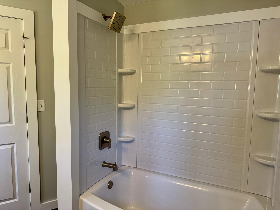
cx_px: 140
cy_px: 105
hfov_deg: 71.6
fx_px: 194
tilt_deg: -6.4
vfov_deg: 56.8
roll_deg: -1.6
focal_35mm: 24
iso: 160
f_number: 1.78
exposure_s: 1/120
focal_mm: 6.76
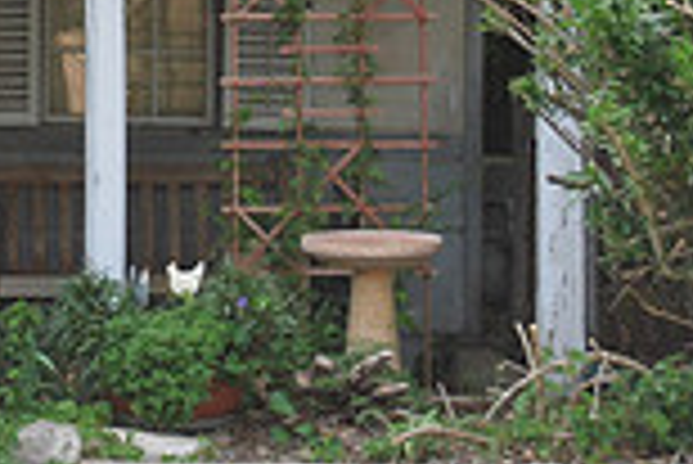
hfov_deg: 10.0
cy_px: -171
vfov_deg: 6.7
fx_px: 3911
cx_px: -81
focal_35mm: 203
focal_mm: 36
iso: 100
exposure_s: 1/160
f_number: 5.3
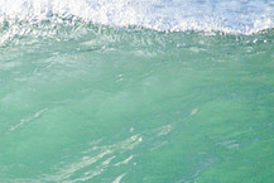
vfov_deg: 0.5
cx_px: -130
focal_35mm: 2540
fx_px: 19344
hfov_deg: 0.8
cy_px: 180
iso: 1000
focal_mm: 800
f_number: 11
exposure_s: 1/2000
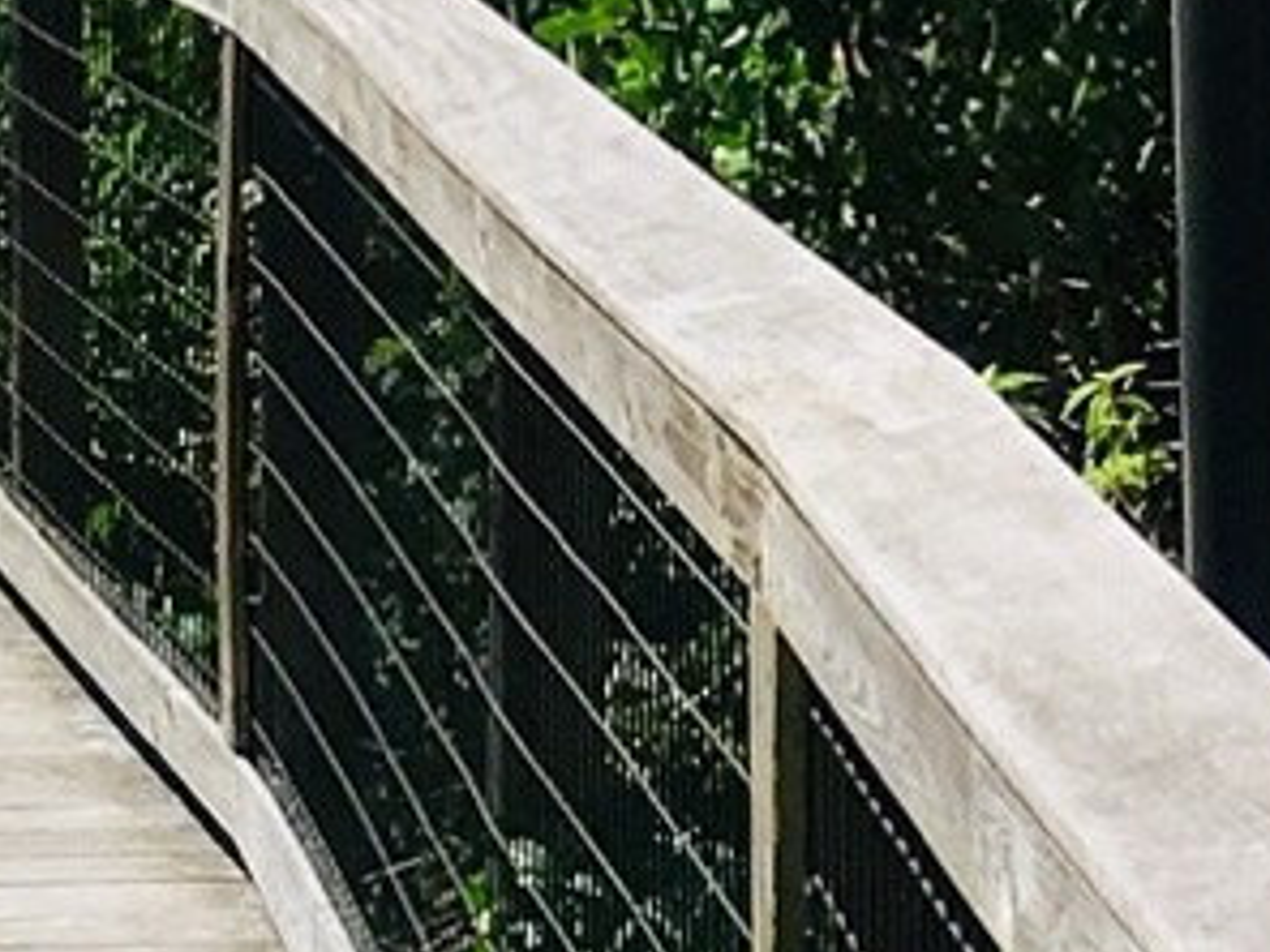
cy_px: -755
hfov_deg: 9.9
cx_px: -416
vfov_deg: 7.4
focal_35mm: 196
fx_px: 7191
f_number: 2.2
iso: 25
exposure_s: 1/1748
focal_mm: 4.15
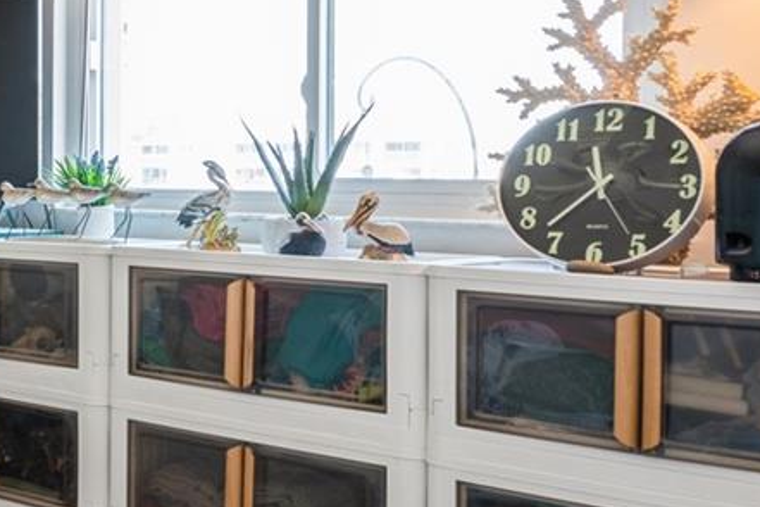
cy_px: 164
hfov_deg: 25.7
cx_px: -379
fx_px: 1224
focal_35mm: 58
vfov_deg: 23.3
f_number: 8
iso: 200
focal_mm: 16
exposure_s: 1/5
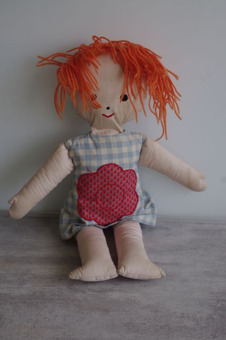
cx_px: 113
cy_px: 170
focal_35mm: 57
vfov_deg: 35.1
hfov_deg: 23.7
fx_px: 538
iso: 400
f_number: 5.6
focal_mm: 37.5
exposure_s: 1/100
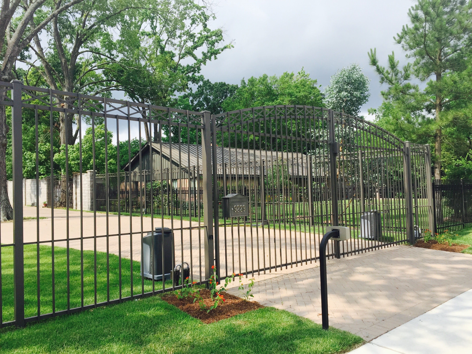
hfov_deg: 61.7
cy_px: 177
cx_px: 236
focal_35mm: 29
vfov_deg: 48.2
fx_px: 395
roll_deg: +0.4
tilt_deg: -0.3
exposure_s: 1/1582
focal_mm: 4.15
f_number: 2.2
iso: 32
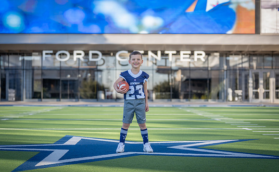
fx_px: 630
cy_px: 92
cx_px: 140
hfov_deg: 25.0
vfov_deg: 15.6
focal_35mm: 83
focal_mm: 81
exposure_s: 1/640
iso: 125
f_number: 2.8
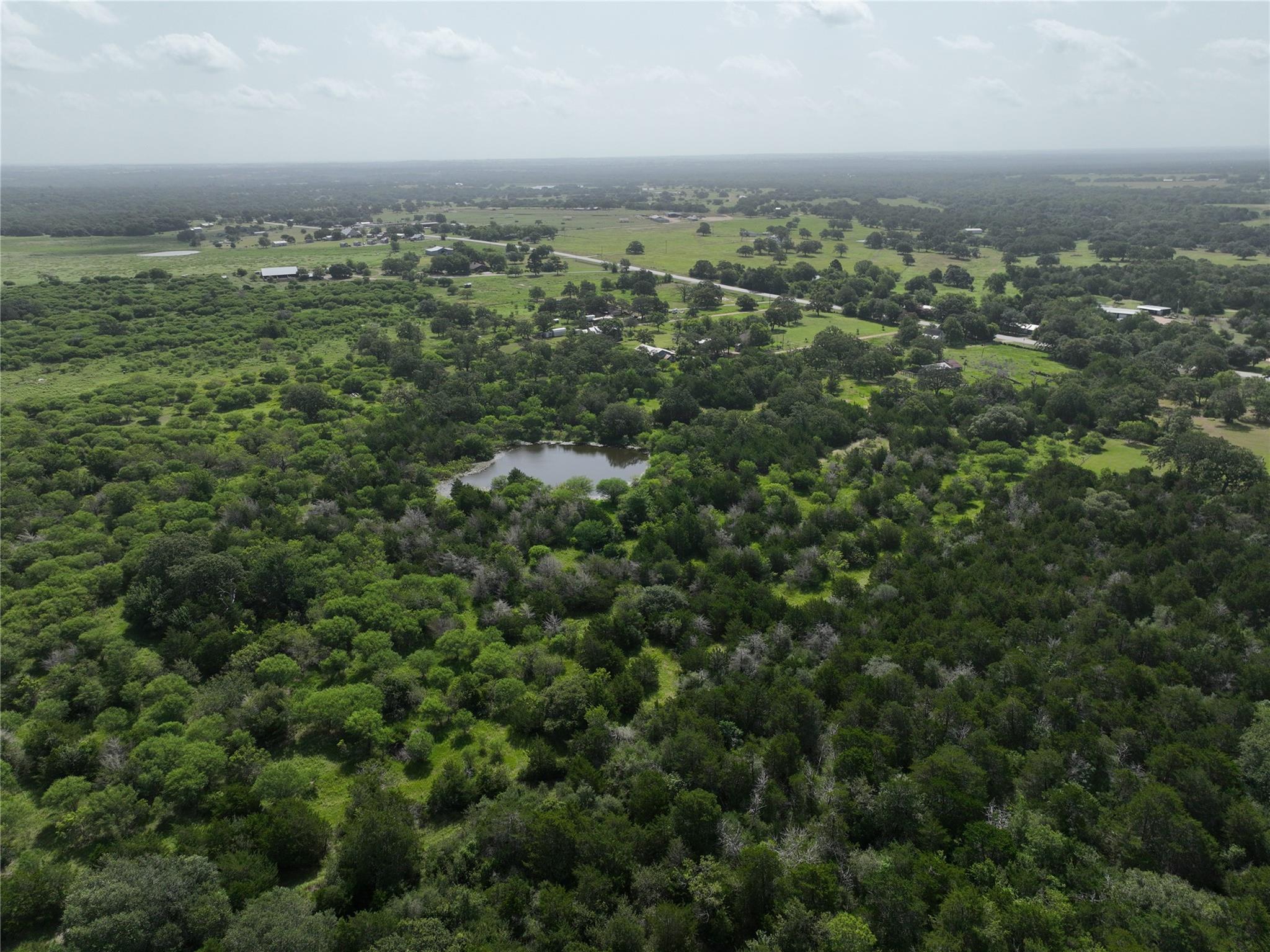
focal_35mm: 24
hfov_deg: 71.6
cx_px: 635
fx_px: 880
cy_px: 476
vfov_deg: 56.8
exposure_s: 1/3200
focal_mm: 12.29
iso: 140
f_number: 2.8
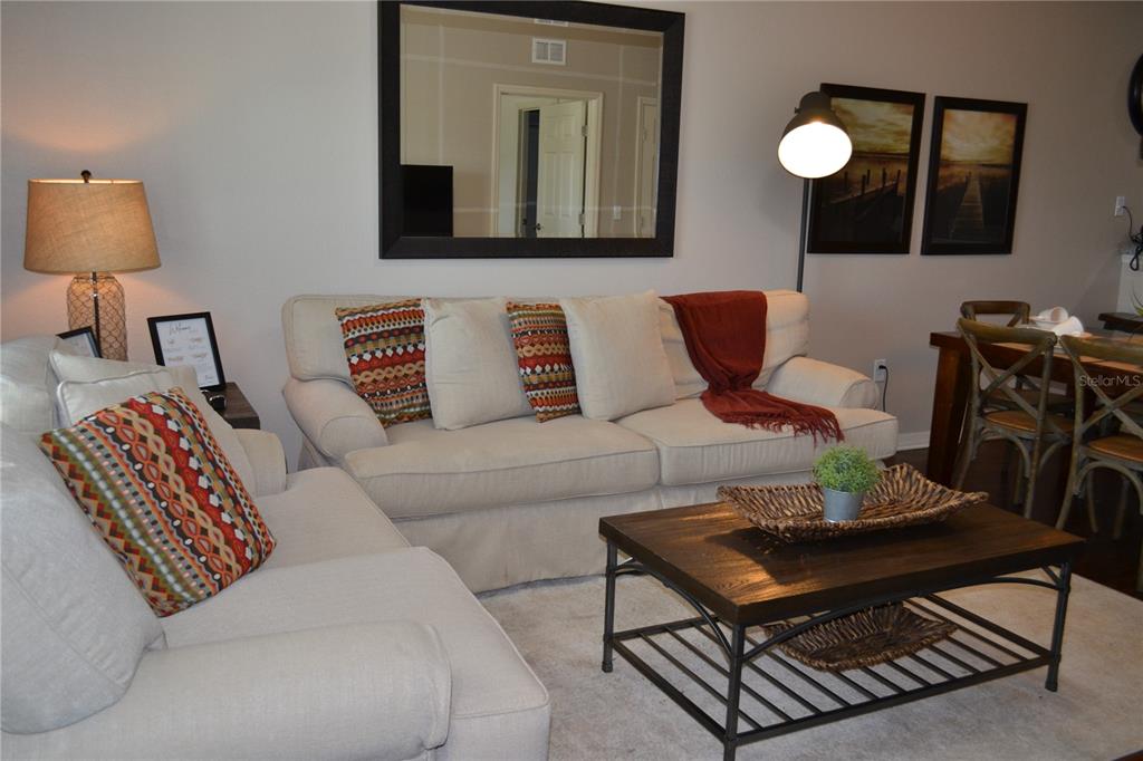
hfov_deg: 61.9
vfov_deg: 43.6
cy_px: 380
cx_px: 572
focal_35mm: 30
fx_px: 952
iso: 400
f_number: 3.8
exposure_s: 1/60
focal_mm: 20
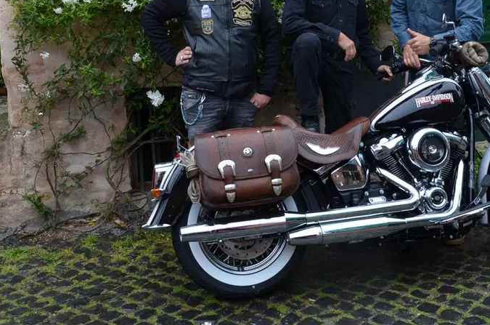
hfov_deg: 41.0
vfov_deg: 27.4
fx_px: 652
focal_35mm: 48
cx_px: 290
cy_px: 61
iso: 200
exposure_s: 1/160
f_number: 6.3
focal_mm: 18
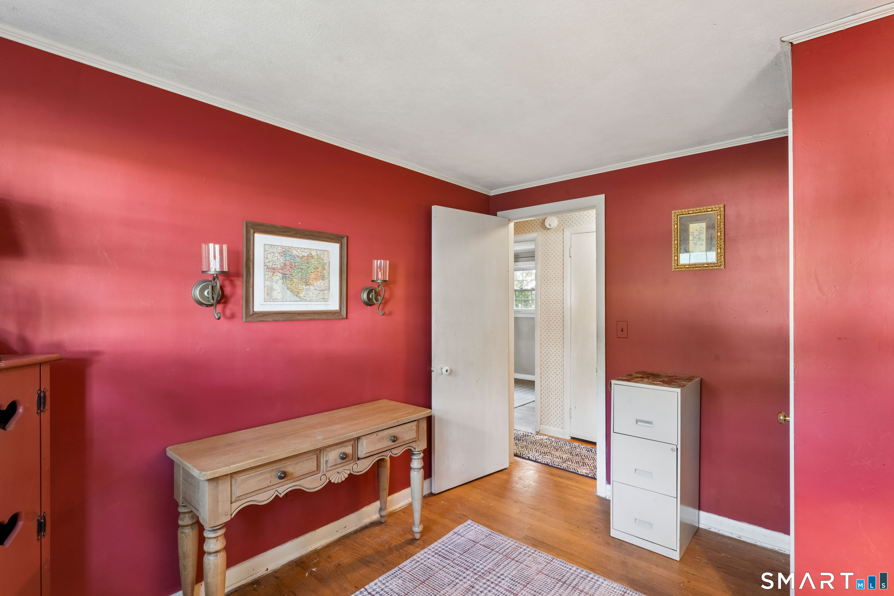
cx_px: 447
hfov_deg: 93.6
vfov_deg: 70.8
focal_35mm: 17
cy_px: 298
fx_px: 420
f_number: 13
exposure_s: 2
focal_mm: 16.9
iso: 400
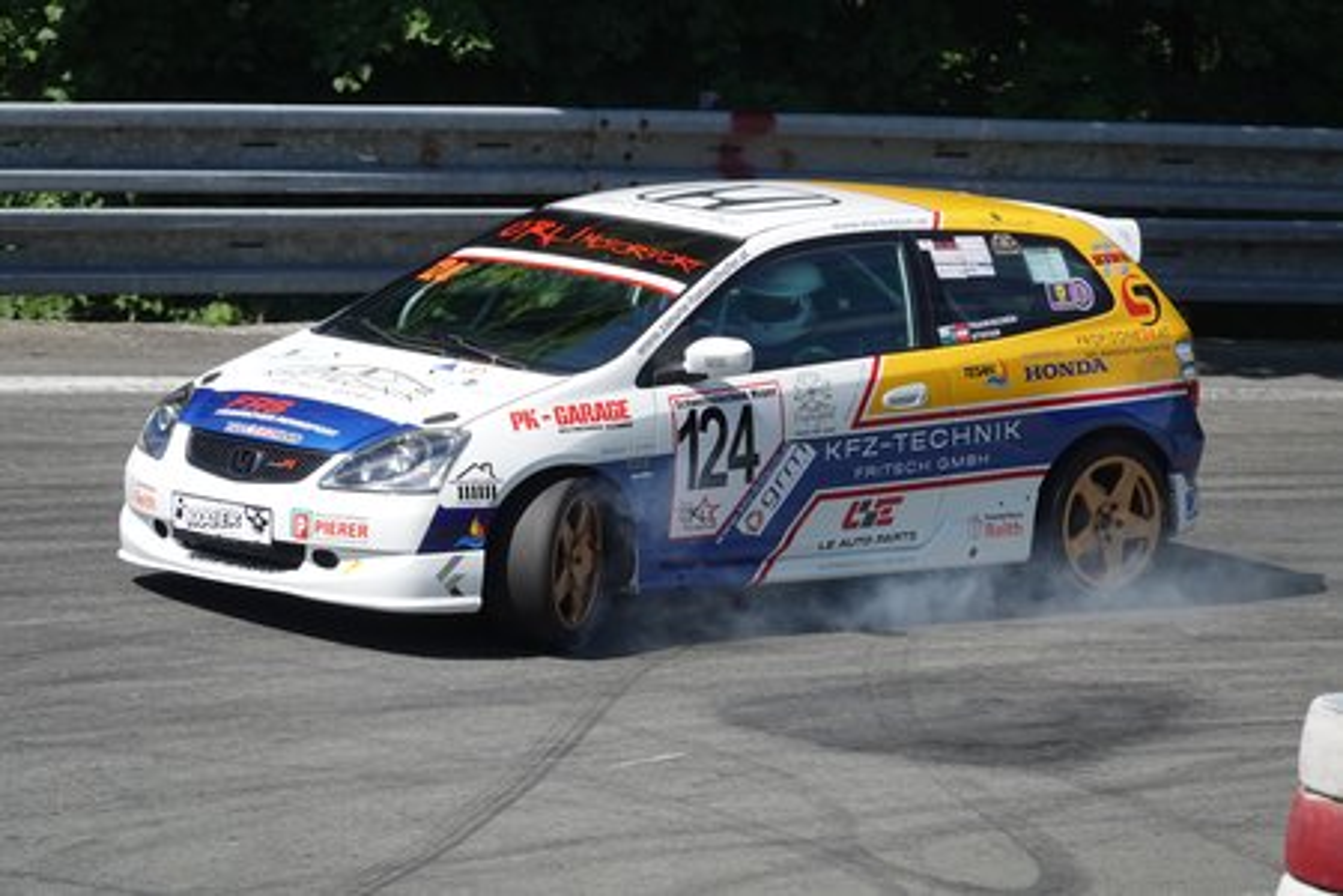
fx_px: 11937
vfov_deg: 4.3
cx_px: 672
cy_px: 448
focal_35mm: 320
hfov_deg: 6.4
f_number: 4.5
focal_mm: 117.29
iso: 100
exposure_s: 1/800
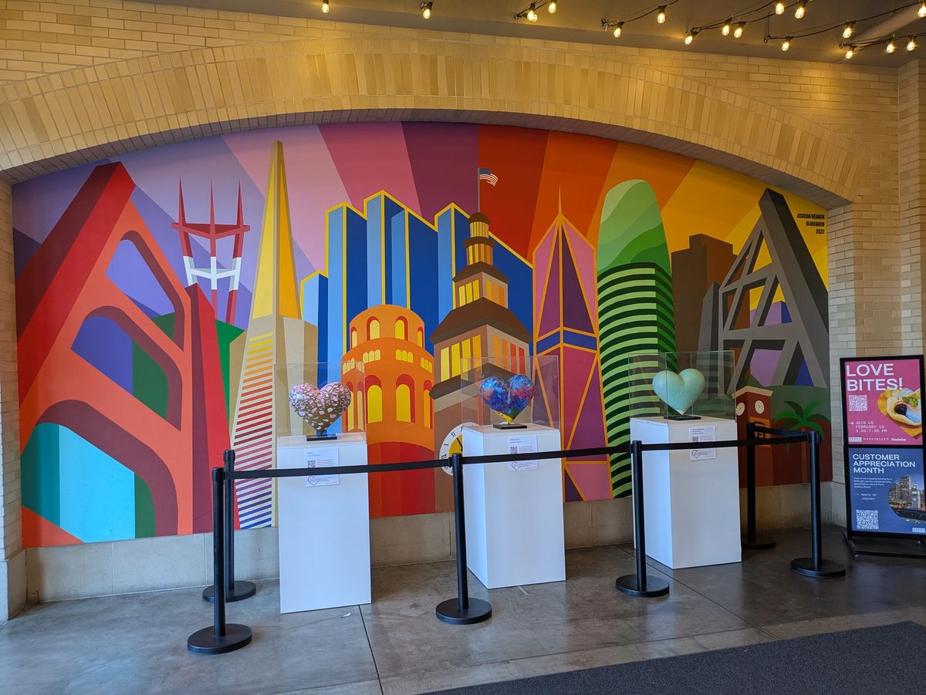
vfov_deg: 54.9
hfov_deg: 69.4
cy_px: 348
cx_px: 463
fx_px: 669
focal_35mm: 25
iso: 85
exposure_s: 1/60
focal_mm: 5.43
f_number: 1.89
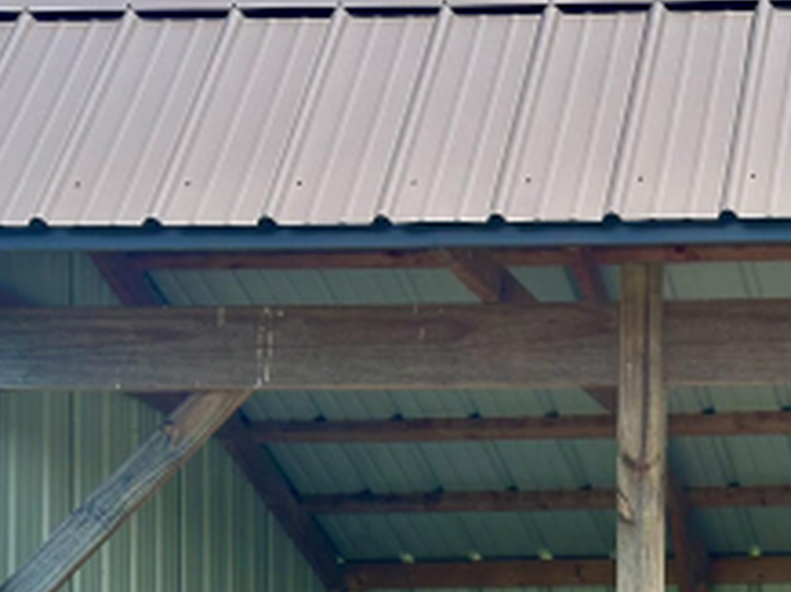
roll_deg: +0.1
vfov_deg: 9.9
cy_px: 752
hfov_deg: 13.3
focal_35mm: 147
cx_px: 804
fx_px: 3355
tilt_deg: +1.9
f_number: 1.78
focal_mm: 6.86
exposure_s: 1/1848
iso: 64
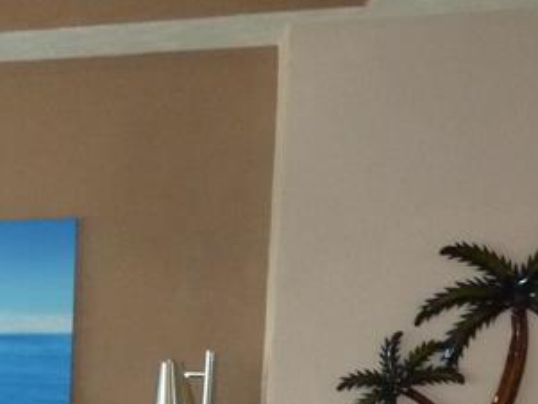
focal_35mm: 85
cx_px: -343
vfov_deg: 15.8
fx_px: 1322
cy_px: 631
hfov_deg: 19.1
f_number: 3.3
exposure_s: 1/30
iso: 250
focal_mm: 4.1
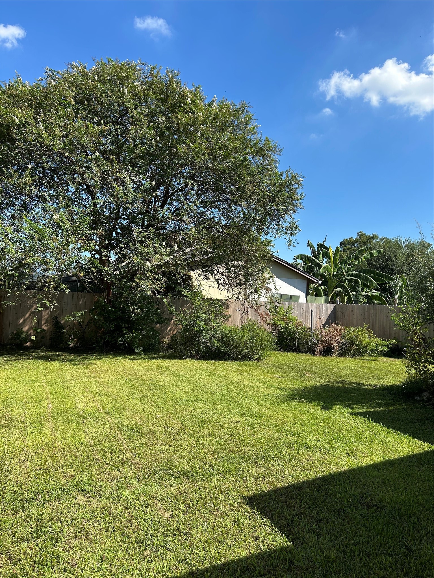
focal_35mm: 26
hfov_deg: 53.1
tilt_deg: +3.5
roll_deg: -3.1
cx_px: 217
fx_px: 435
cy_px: 289
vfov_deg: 67.3
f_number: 1.5
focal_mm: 5.7
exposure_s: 1/2513
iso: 50
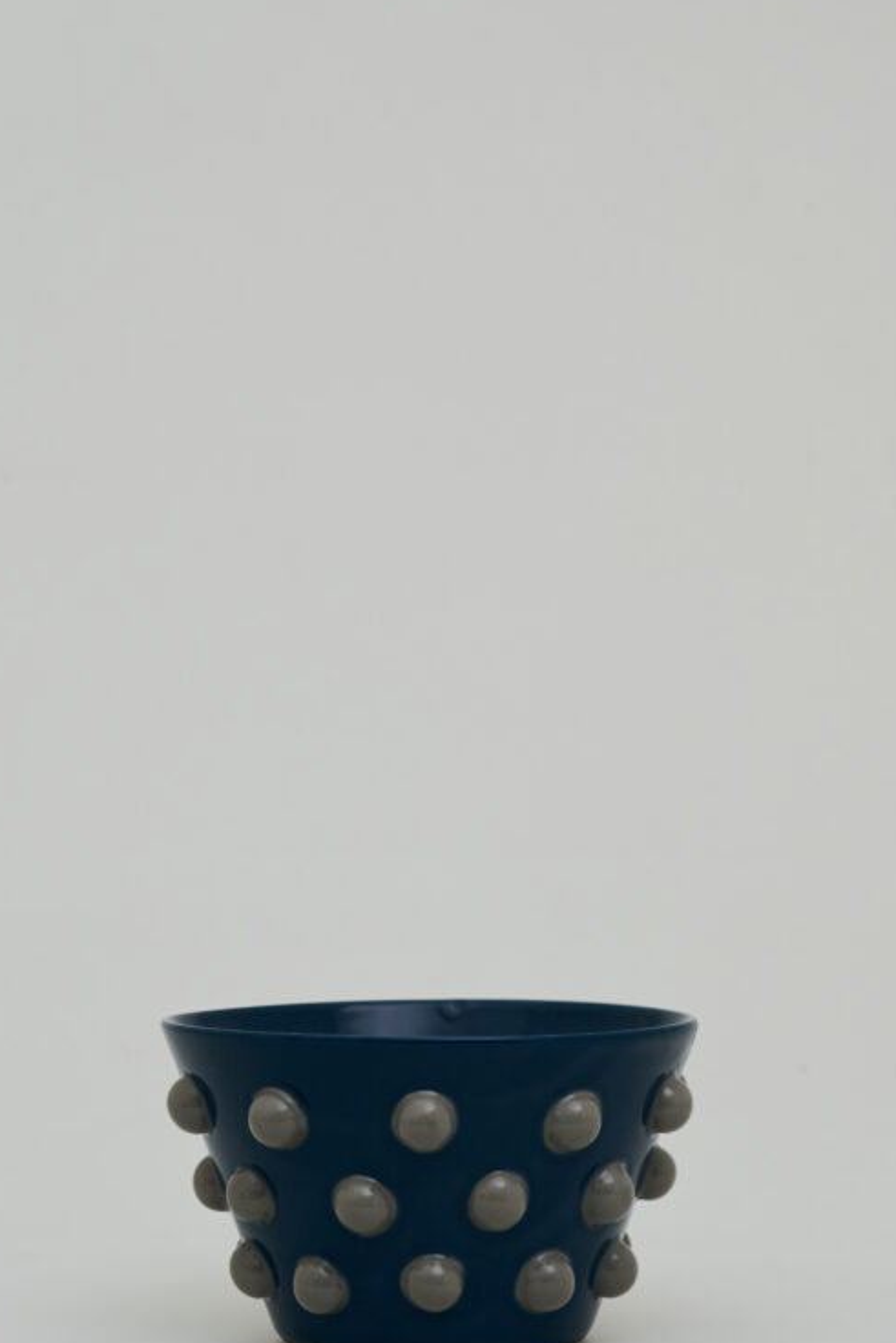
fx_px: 4104
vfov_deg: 18.6
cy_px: 717
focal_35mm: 110
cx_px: 434
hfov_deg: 12.5
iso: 500
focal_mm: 90
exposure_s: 1/100
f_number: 11
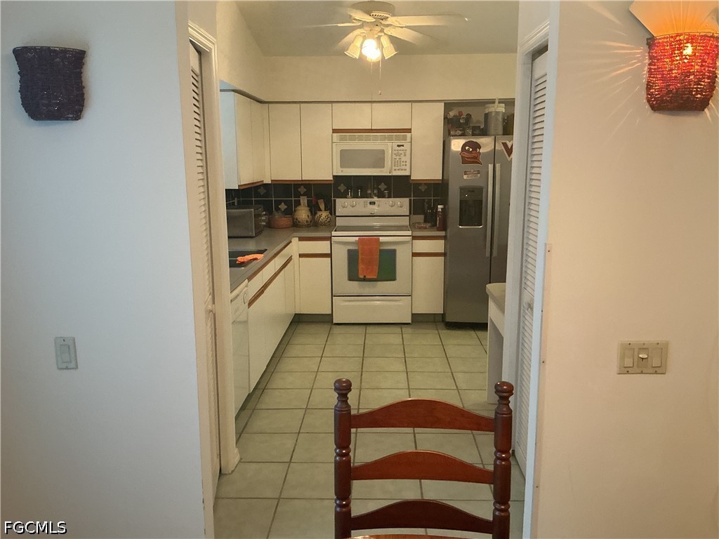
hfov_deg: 61.7
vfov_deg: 48.2
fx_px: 602
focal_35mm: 29
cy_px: 270
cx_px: 360
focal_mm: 3
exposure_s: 1/60
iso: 250
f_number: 1.8
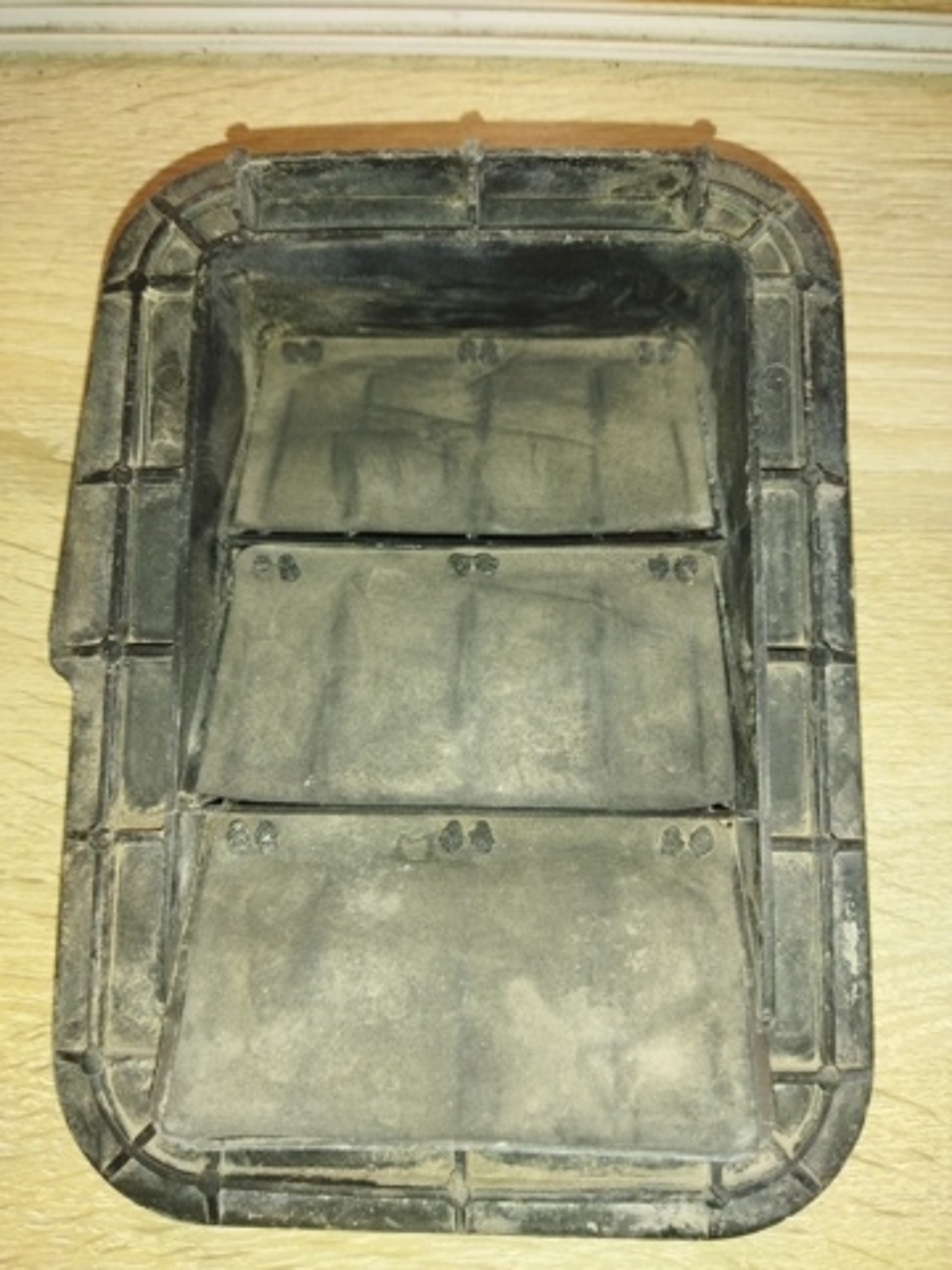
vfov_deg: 65.3
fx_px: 990
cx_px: 476
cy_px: 635
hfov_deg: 51.4
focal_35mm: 27
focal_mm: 4.71
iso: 189
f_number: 1.79
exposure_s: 1/50
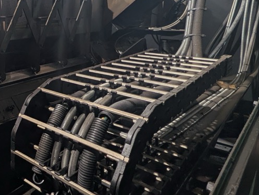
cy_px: 54
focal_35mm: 31
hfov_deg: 42.6
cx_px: -38
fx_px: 232
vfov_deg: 44.4
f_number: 1.7
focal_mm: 2.02
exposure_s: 1/29.1
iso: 49
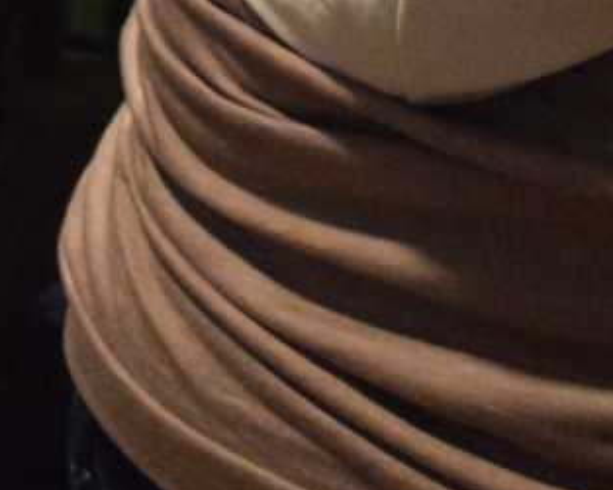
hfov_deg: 11.4
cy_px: -514
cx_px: -133
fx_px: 3010
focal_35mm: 166
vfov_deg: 8.7
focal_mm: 18
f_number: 3.5
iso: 5000
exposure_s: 1/60
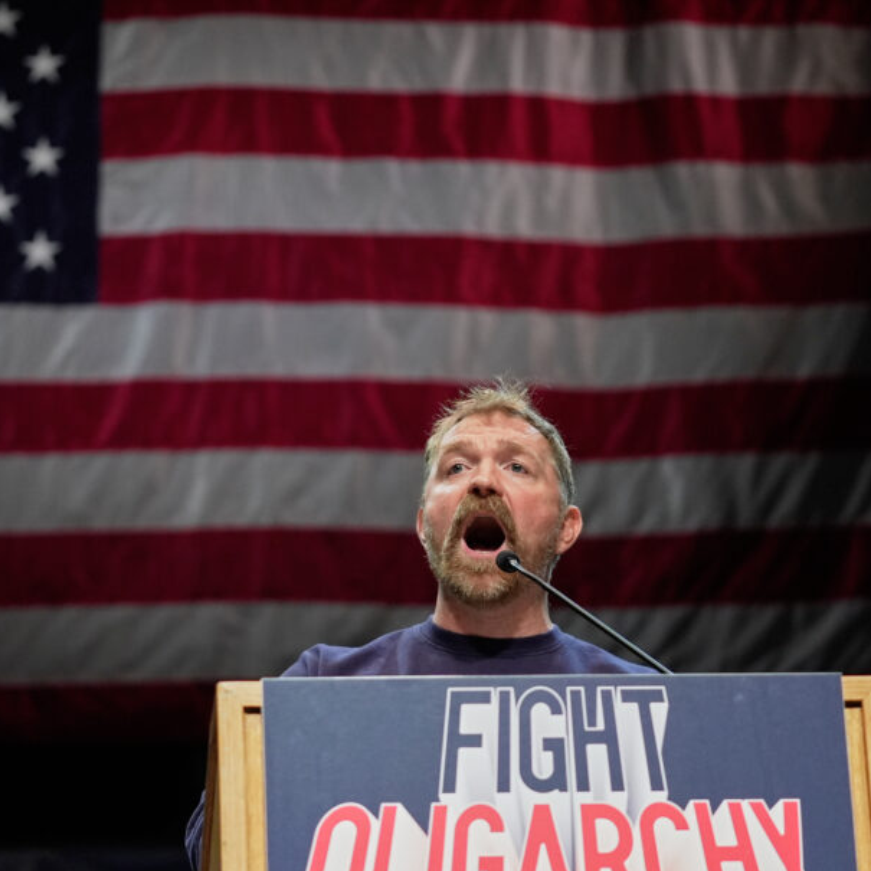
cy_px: 436
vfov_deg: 14.8
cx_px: 340
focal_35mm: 118
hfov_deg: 14.8
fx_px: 3359
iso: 2500
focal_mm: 70
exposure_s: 1/1250
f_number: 2.8
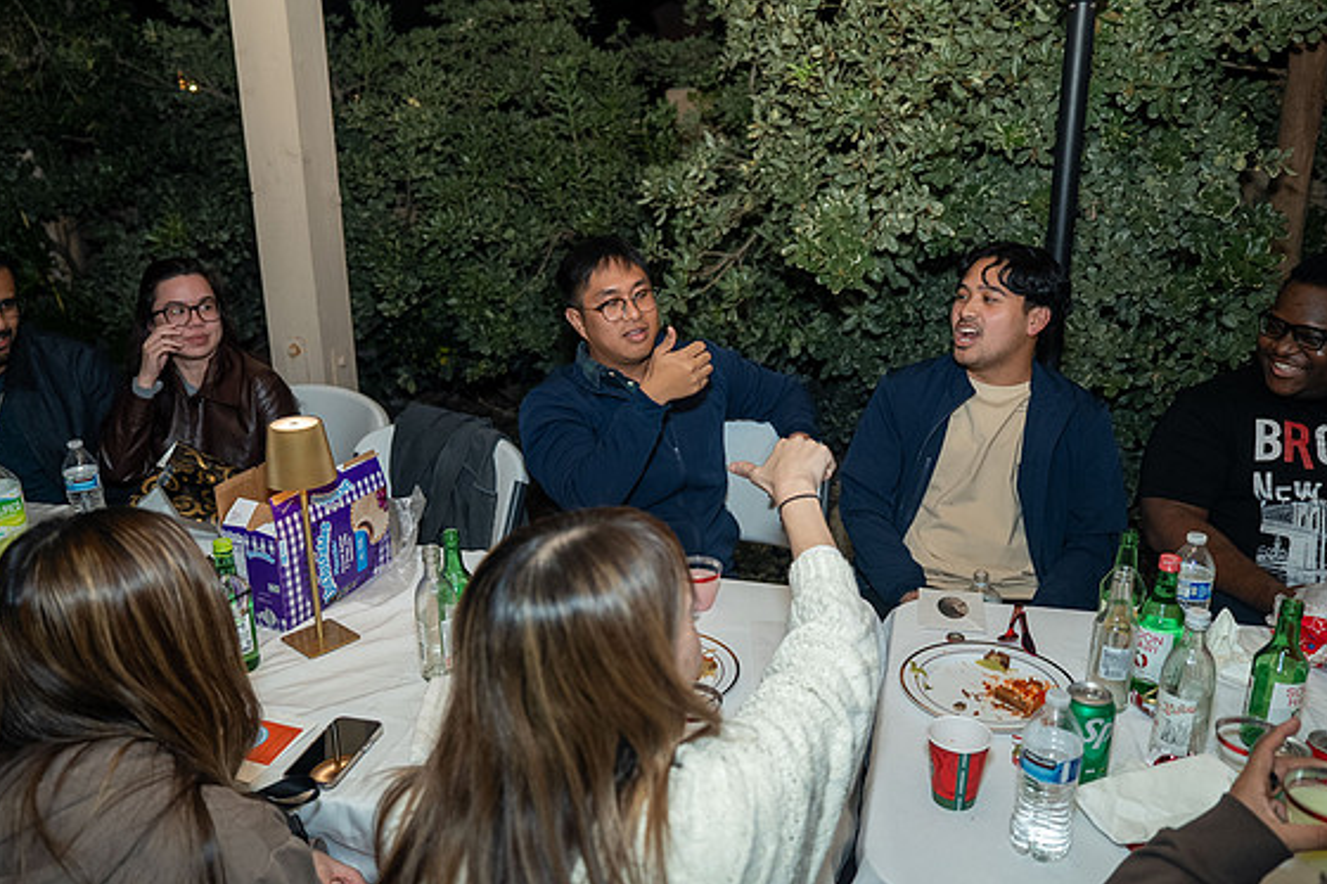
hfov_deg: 63.7
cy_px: 454
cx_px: 654
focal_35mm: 29
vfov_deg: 44.9
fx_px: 1069
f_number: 2.8
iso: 1000
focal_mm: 28
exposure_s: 1/160
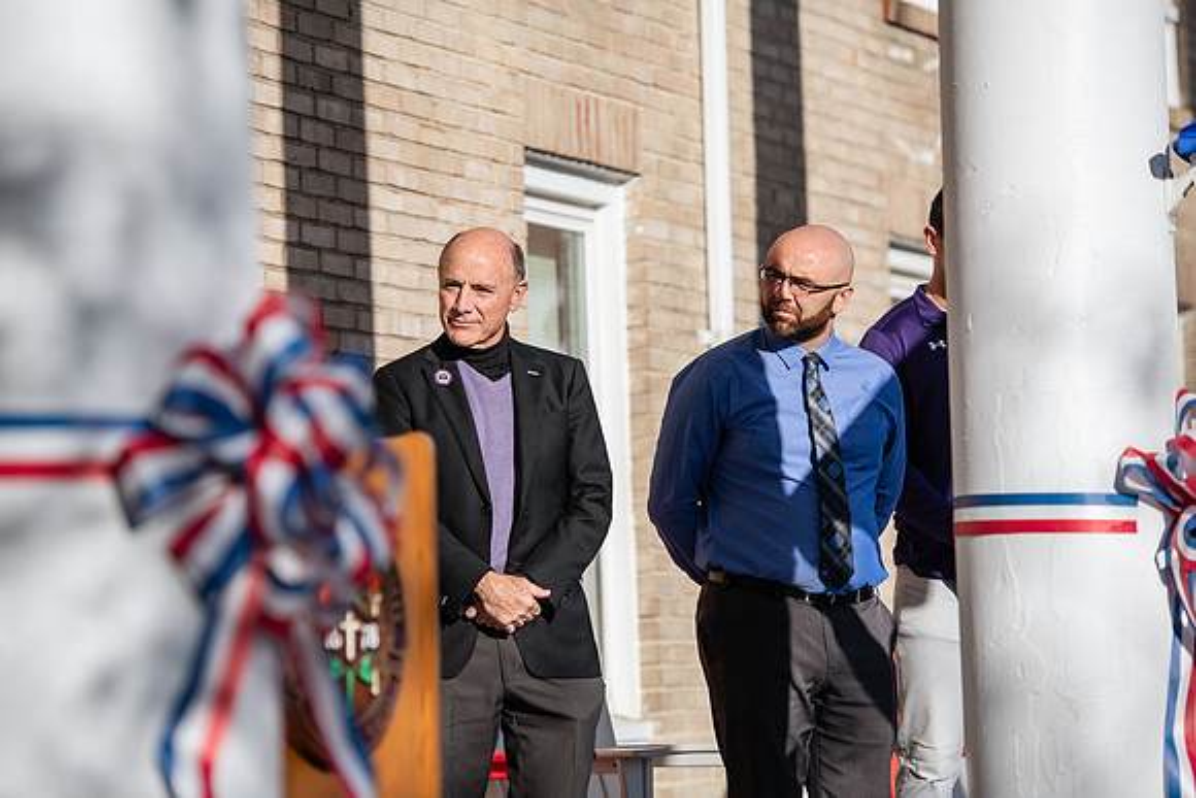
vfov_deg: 10.2
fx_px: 4486
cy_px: 399
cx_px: 598
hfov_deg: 15.2
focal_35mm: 135
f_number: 3.5
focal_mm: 135
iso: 80
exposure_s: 1/1250
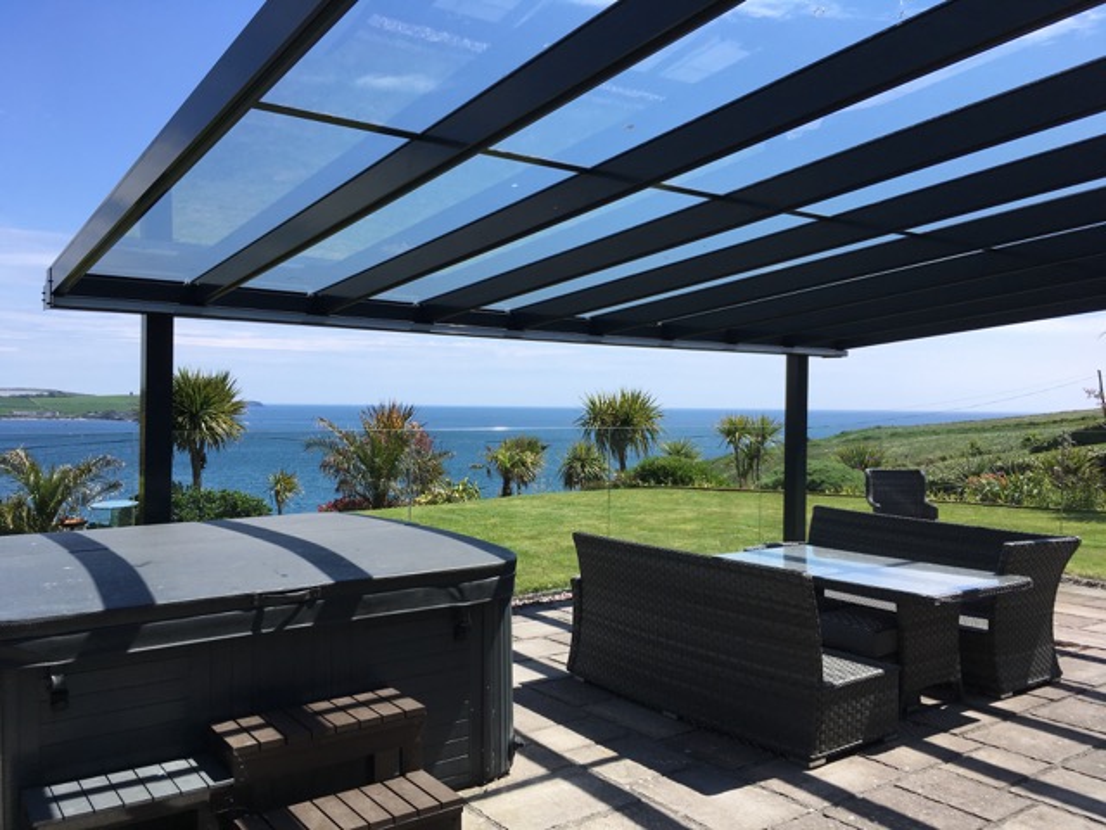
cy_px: 415
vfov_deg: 48.2
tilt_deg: -1.3
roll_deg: +0.1
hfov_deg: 61.7
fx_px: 927
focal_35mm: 29
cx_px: 553
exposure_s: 1/1603
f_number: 2.2
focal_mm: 4.15
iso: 25
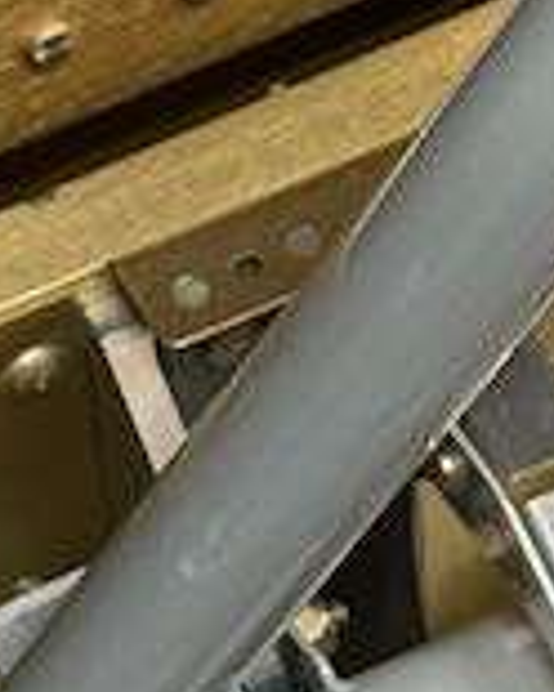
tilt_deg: -44.5
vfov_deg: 6.0
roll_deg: +9.6
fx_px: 6599
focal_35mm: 322
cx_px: 514
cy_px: 417
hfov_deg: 4.8
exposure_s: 1/40
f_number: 1.78
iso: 320
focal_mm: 6.86
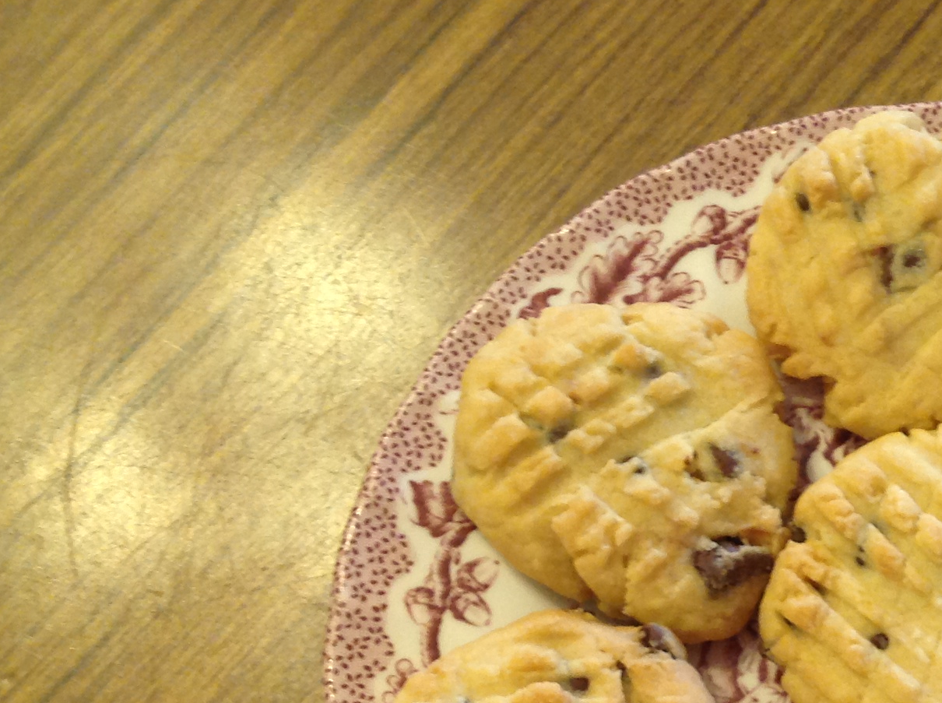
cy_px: 647
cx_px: 940
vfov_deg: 19.2
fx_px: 2037
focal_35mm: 75
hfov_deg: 24.8
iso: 125
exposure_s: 1/15
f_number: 2.4
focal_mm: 4.28
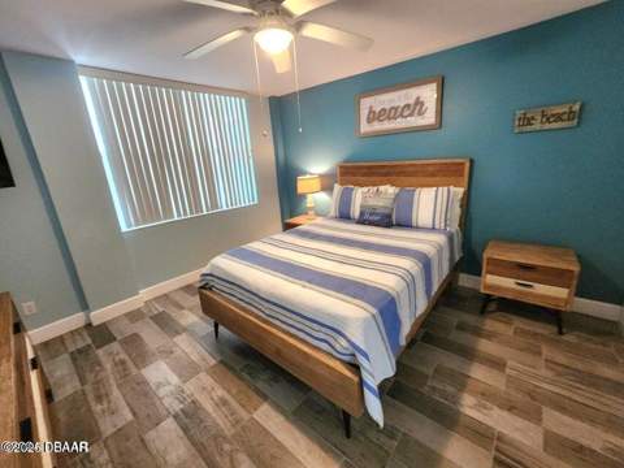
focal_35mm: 13
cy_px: 234
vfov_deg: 89.9
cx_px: 312
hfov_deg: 106.2
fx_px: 234
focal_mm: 2.2
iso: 400
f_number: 2.2
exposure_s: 1/30
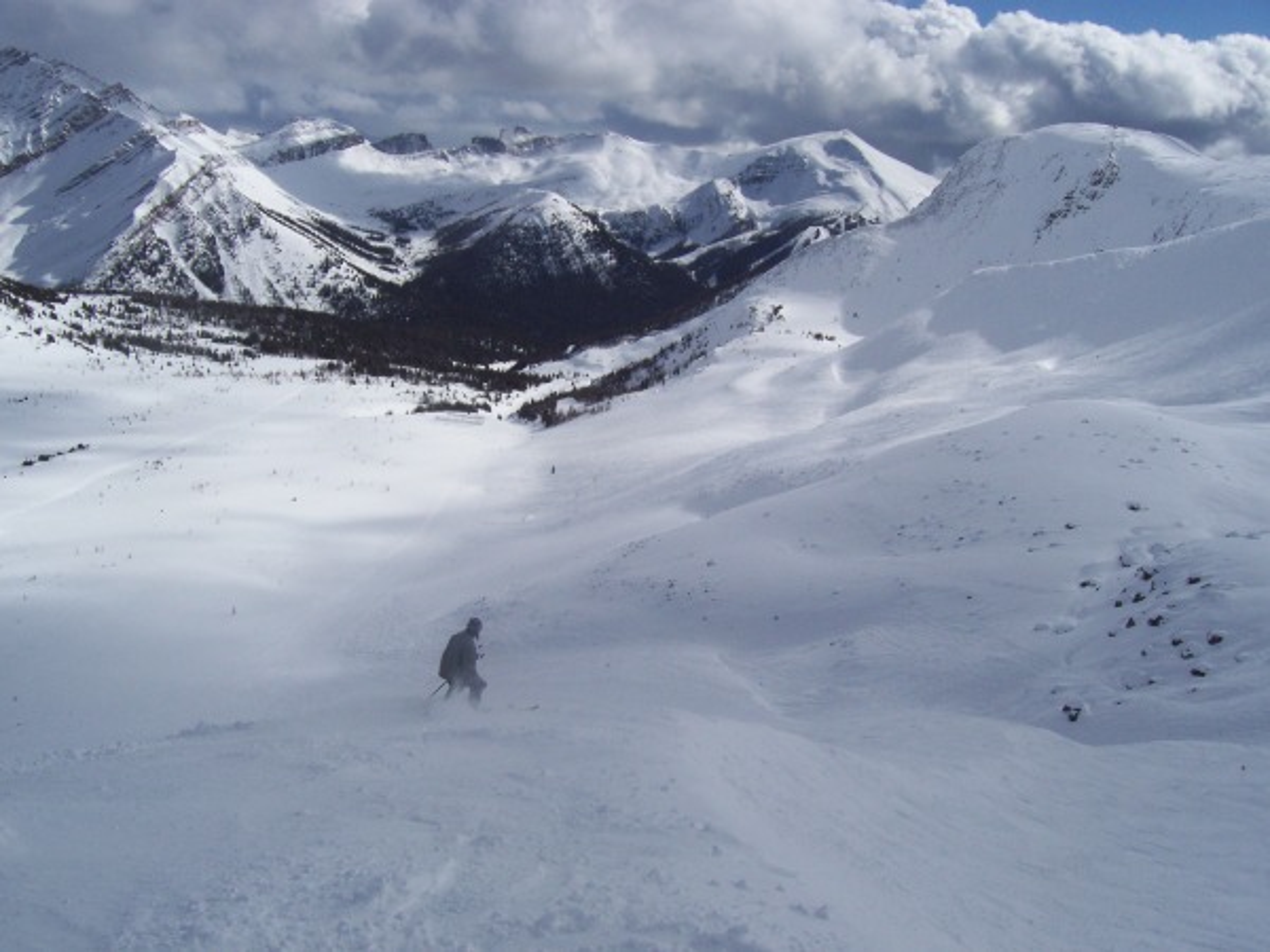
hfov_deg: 54.0
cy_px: 476
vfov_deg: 41.8
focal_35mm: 34
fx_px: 1247
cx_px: 635
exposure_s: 1/1401
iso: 80
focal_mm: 5.6
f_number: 5.1
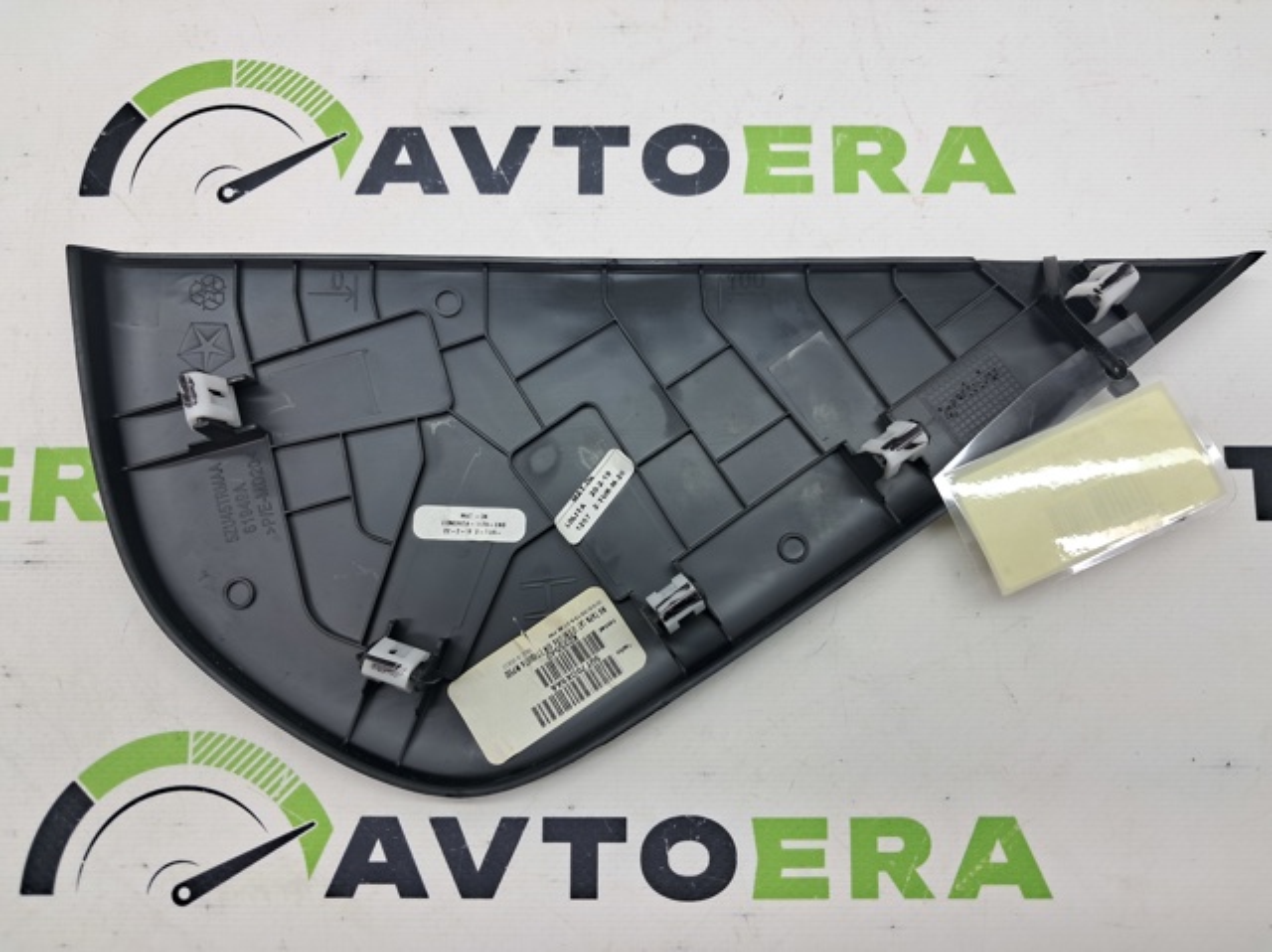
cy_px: 476
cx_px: 636
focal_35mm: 27
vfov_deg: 51.3
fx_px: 991
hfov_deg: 65.4
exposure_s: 1/50
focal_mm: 4
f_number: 1.8
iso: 50
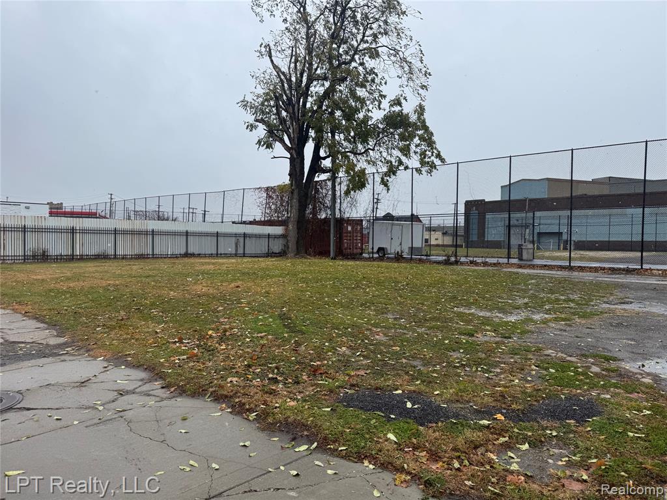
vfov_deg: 56.8
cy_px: 250
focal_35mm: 24
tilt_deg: -1.6
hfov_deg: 71.6
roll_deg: -0.4
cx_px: 334
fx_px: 462
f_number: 1.78
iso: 80
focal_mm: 6.76
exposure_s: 1/1637
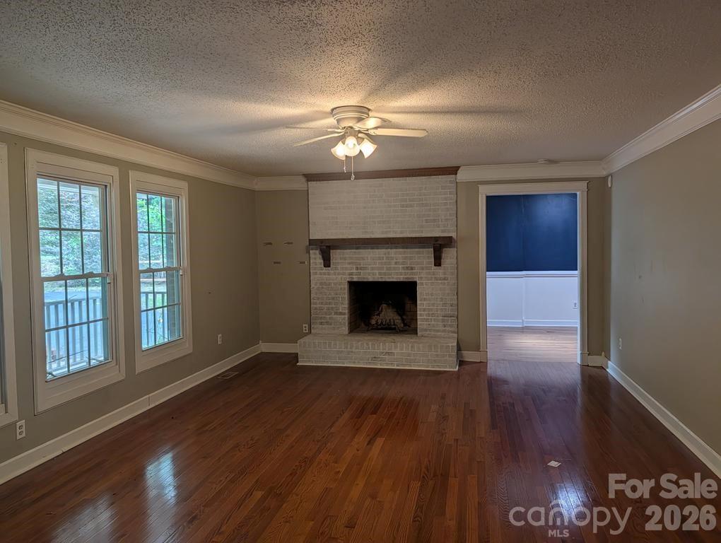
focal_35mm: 24
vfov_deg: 56.9
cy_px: 272
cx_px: 360
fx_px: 501
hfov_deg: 71.5
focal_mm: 6.9
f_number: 1.68
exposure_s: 1/120
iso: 40
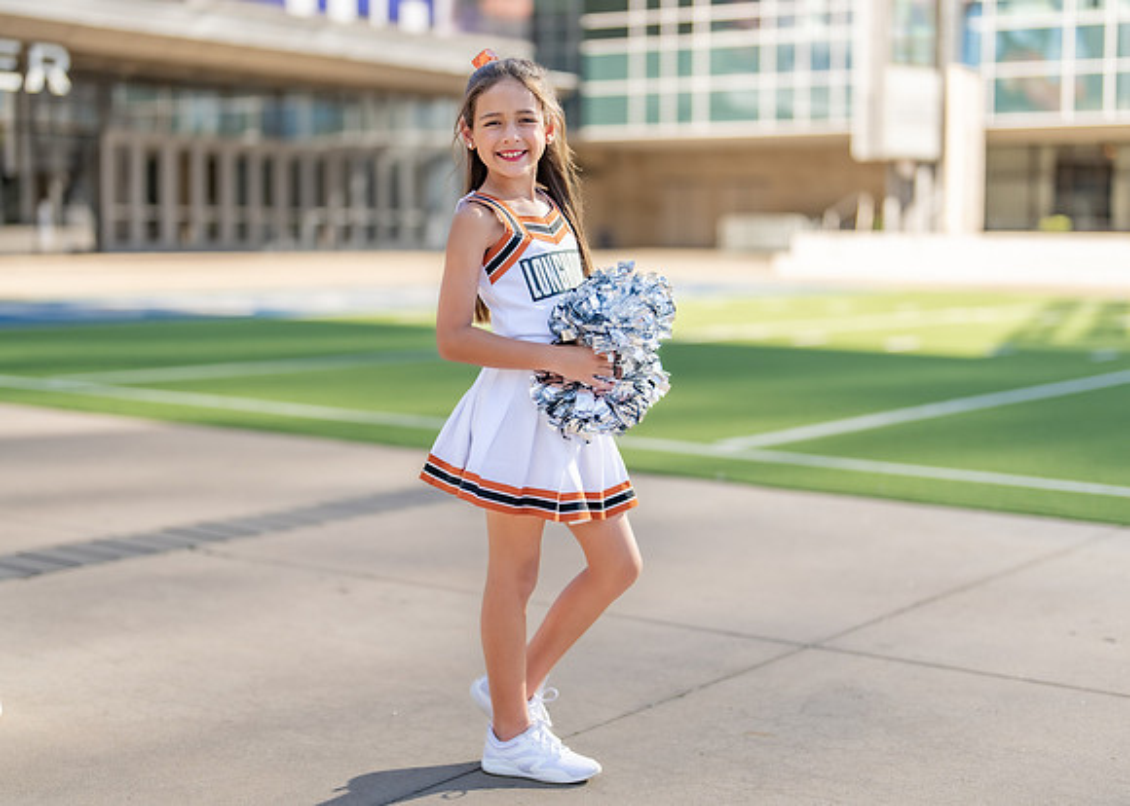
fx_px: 1947
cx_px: 562
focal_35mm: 61
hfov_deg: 32.4
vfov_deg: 23.4
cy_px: 395
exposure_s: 1/3200
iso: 100
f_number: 1.2
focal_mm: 50
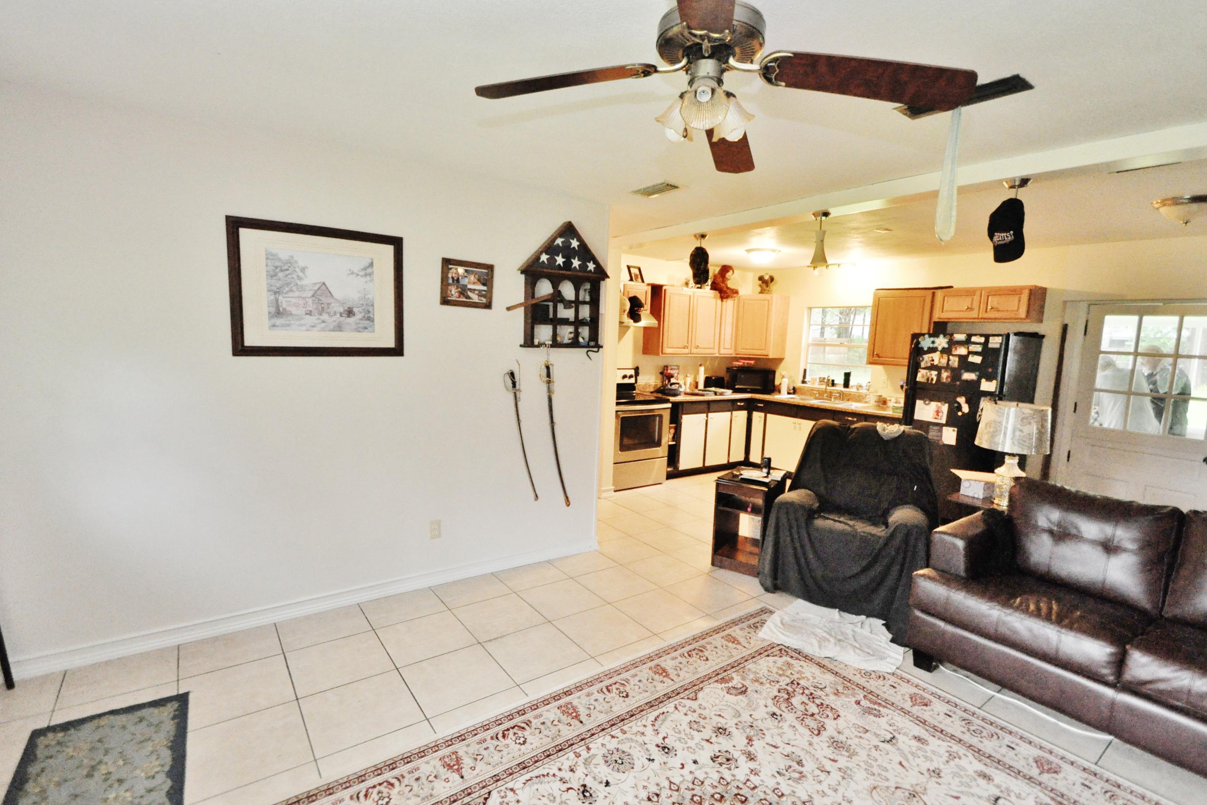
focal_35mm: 16
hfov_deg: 96.7
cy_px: 422
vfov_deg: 73.7
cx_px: 612
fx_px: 536
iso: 1600
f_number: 4
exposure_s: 1/60
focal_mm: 10
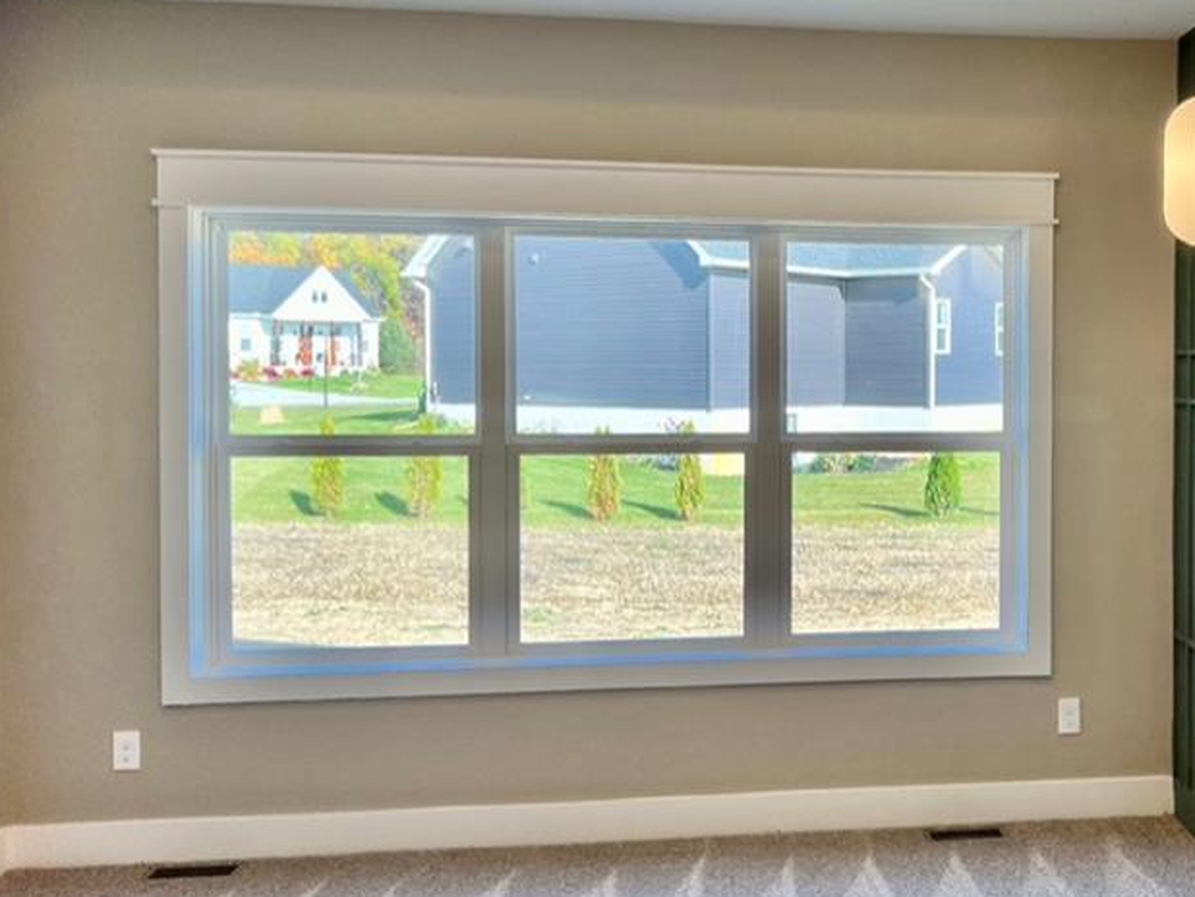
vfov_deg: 33.6
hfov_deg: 42.1
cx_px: 936
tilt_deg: -1.2
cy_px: 381
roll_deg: +0.2
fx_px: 1485
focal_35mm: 43
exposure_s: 1/358
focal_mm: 5.7
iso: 50
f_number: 1.5
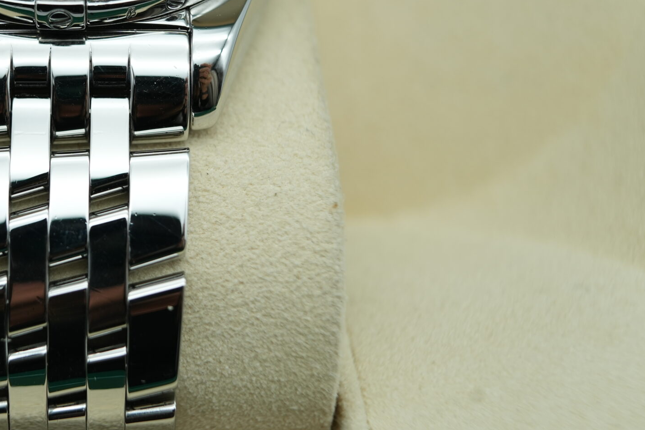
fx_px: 1129
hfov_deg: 30.6
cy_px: 135
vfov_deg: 21.5
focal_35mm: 63
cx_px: 78
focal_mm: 35
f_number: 5
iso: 400
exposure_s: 1/250
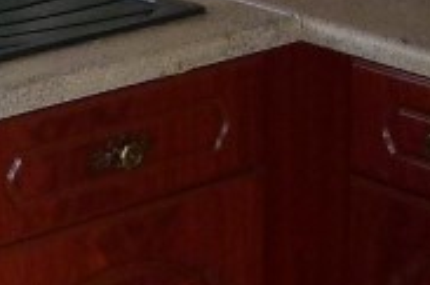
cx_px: 74
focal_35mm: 152
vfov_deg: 8.9
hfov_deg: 13.5
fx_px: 1811
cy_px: 0
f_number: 2
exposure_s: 1/60
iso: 400
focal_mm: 5.1
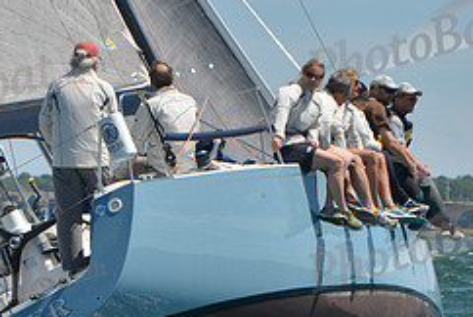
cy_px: 167
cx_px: 209
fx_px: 4880
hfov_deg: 5.5
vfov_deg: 3.7
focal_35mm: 371
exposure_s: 1/1250
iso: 280
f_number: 9
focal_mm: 155
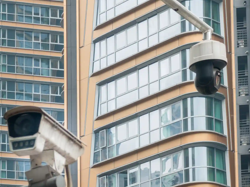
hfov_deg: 12.9
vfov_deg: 9.7
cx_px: 117
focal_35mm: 153
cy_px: 115
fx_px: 1104
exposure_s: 1/200
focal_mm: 19.4
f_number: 3
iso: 100
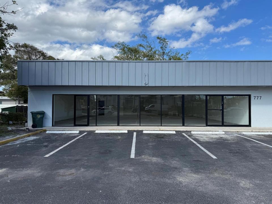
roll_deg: +0.5
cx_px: 136
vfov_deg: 56.8
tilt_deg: +0.6
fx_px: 189
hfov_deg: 71.6
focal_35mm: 24
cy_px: 102
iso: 80
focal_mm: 6.76
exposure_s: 1/4049
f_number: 1.78
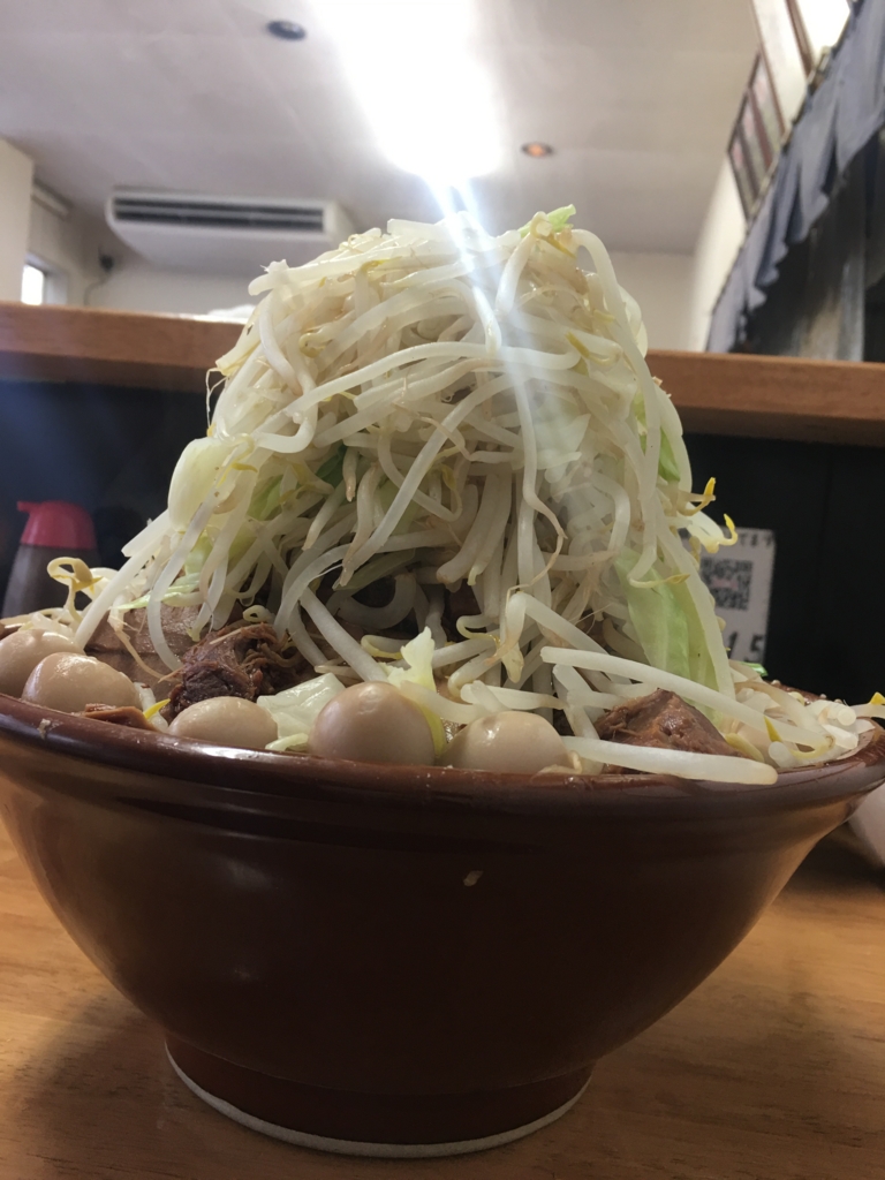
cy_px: 590
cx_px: 442
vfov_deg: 61.7
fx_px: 989
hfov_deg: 48.2
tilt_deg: -1.7
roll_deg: -5.2
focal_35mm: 29
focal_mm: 4.15
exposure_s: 1/15
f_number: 2.2
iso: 32
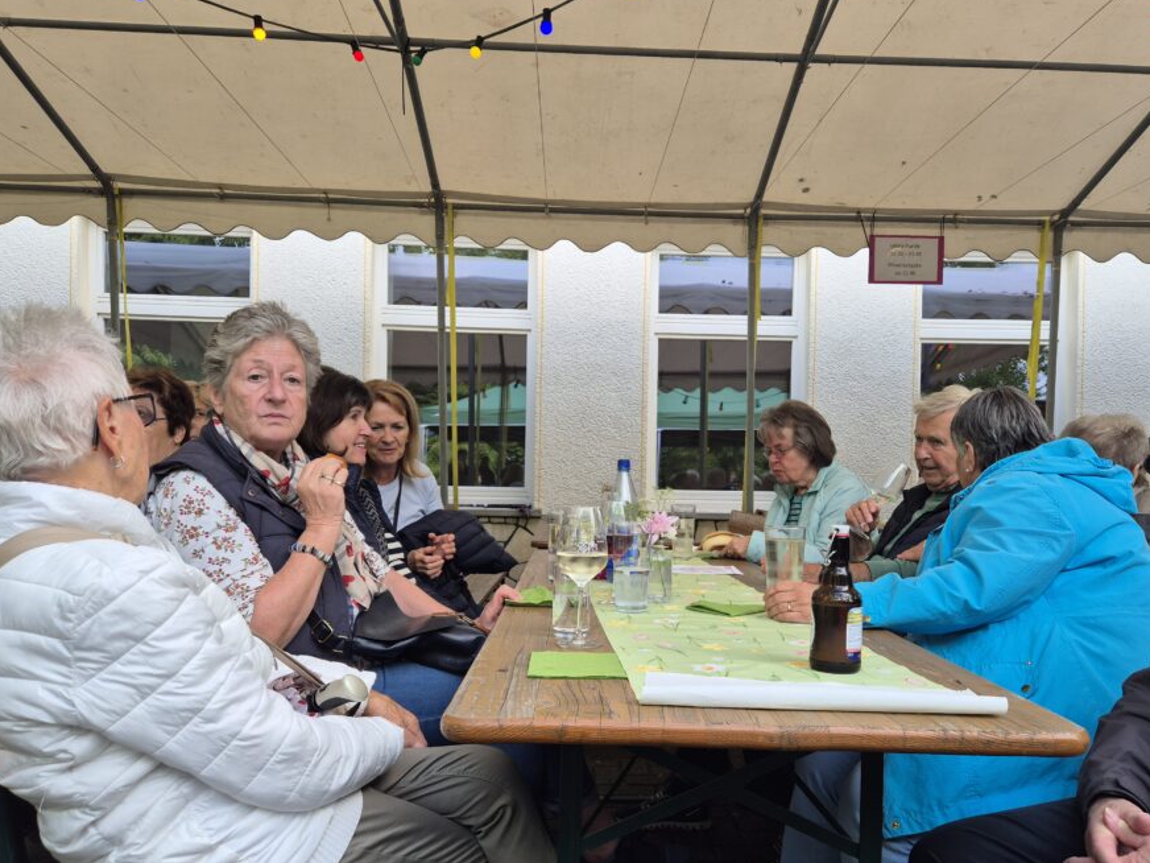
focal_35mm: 27
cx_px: 617
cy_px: 490
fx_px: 897
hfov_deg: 65.2
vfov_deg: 51.2
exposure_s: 1/161
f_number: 1.8
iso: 25
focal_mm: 5.4
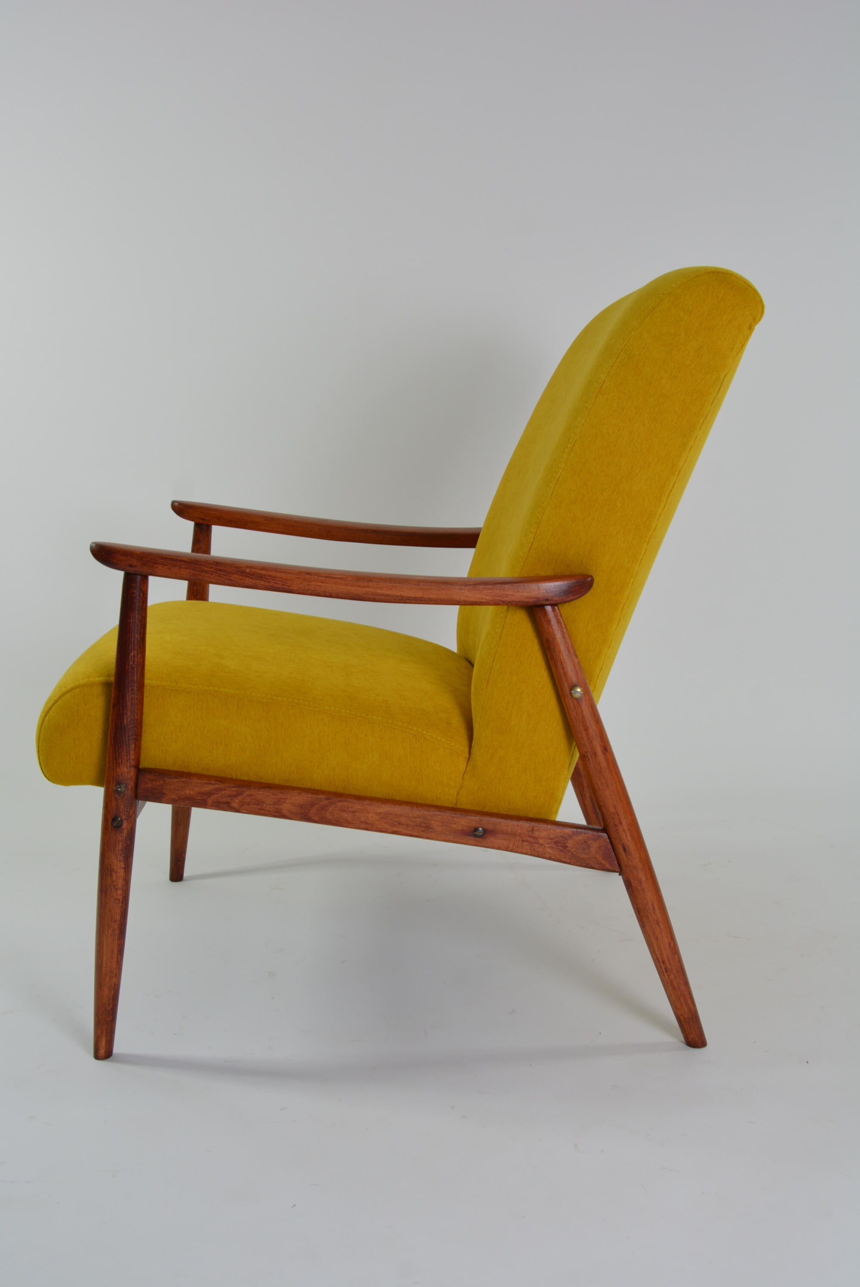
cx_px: 430
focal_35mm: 39
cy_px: 644
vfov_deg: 49.5
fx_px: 1395
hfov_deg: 34.3
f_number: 7.1
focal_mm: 26
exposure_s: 1/60
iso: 400
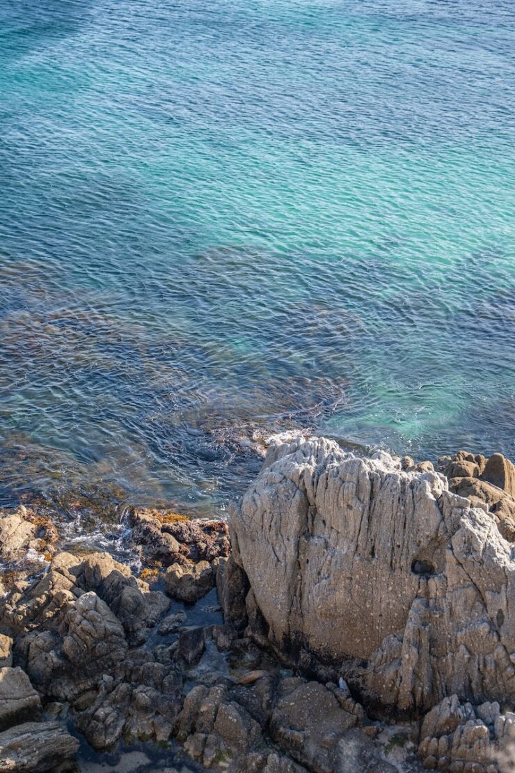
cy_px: 386
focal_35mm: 51
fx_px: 1088
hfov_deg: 26.6
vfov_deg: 39.1
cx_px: 258
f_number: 2.8
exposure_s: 1/1000
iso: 160
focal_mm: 50.7
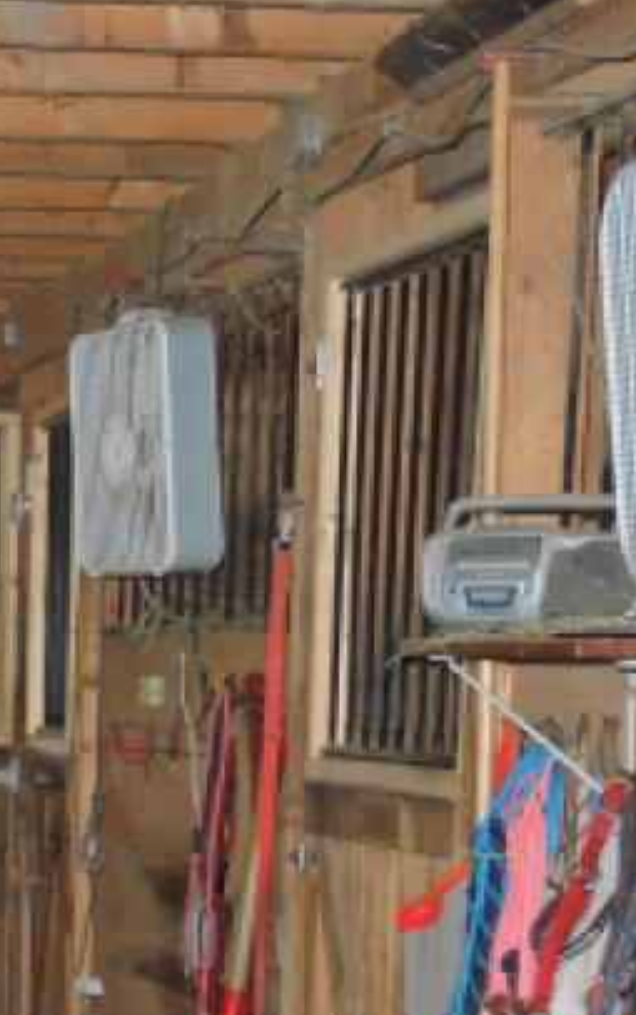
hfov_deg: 11.1
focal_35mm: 112
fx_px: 3101
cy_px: 774
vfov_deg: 18.5
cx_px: -414
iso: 800
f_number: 2.5
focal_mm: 9
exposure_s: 1/125
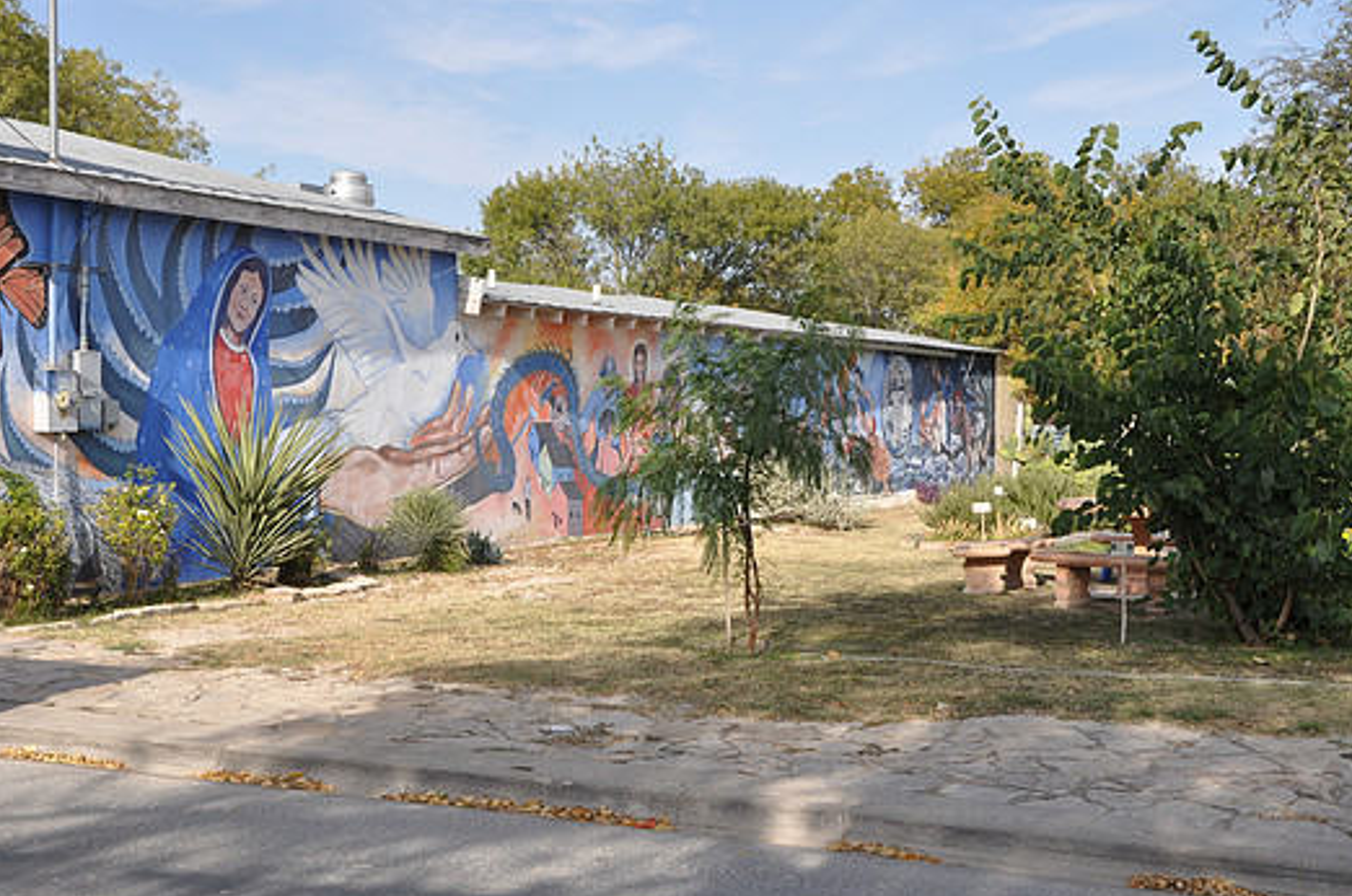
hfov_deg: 39.6
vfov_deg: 26.9
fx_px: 1874
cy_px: 434
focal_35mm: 50
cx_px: 619
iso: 200
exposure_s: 1/100
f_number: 10
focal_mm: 30
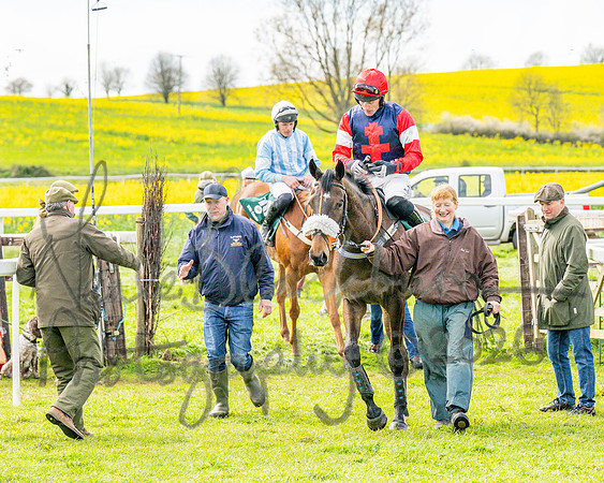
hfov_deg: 10.2
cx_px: 337
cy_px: 190
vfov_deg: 8.1
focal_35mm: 190
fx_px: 3397
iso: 400
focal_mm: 93
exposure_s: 1/2500
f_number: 4
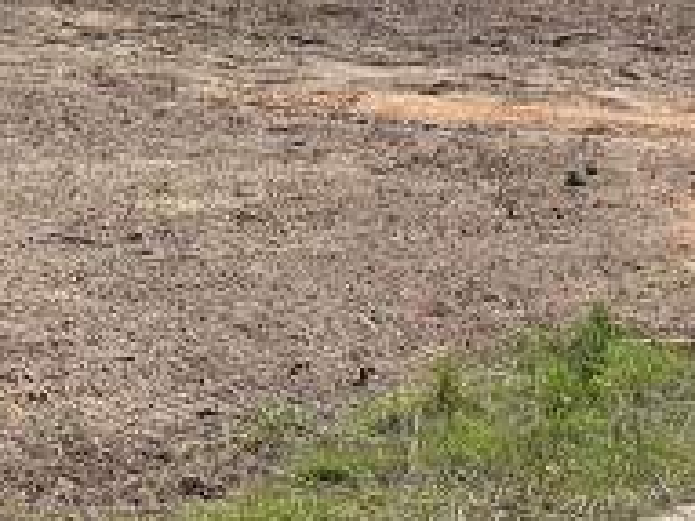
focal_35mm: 109
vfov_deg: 12.3
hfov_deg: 16.8
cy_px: -448
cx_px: -266
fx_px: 2187
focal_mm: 4.2
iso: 32
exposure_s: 1/5556
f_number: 1.6
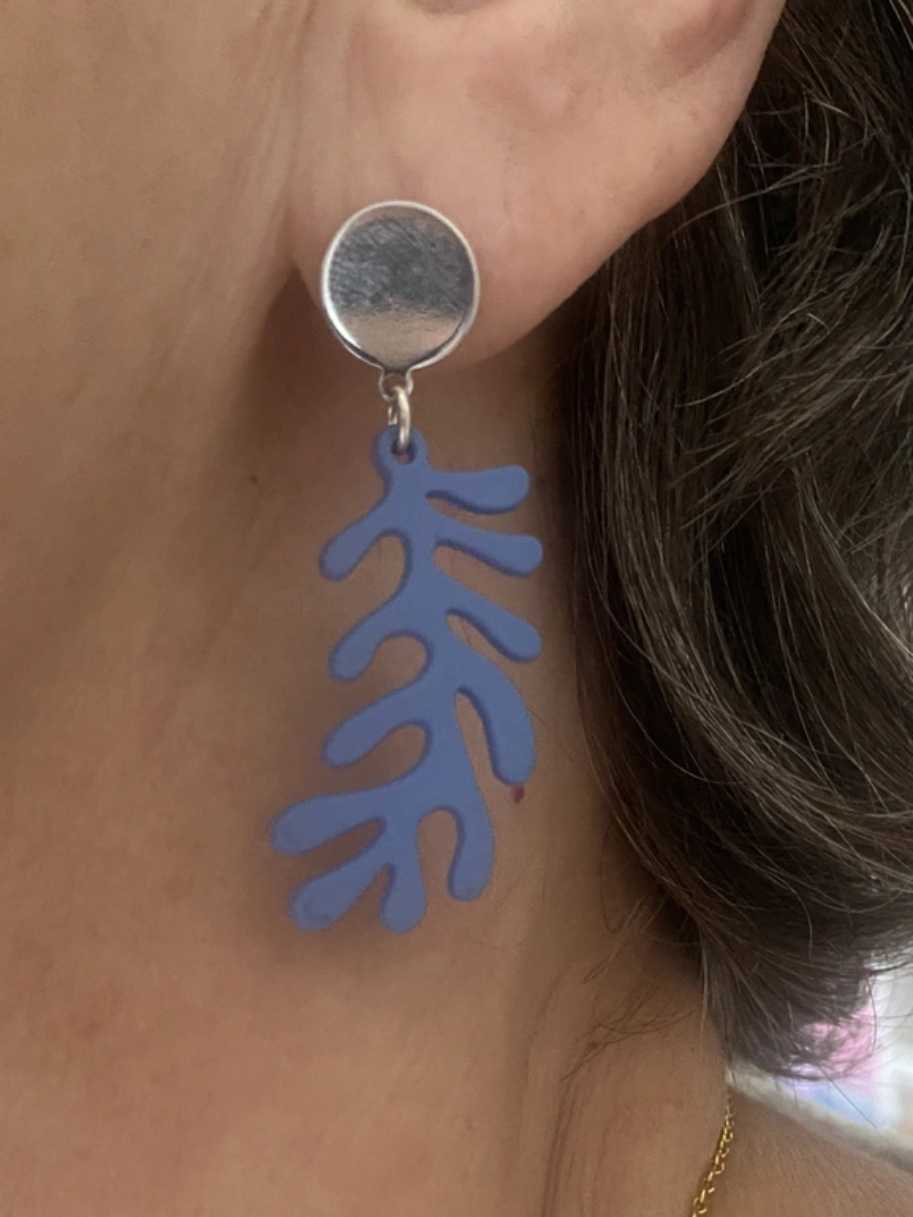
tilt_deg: -3.6
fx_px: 914
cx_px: 470
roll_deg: +5.8
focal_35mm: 26
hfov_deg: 53.1
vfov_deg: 67.3
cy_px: 601
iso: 500
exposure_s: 1/40
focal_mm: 4.25
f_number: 1.8
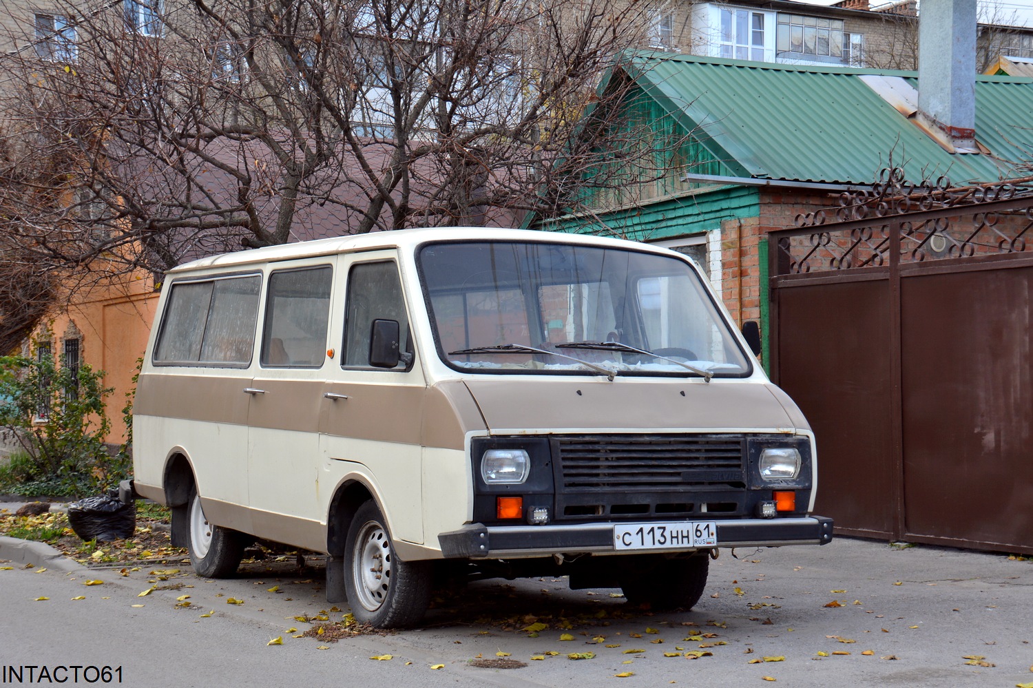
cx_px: 516
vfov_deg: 23.8
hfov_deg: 35.1
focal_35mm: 57
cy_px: 344
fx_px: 1635
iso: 200
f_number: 6.3
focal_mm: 38
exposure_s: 1/160
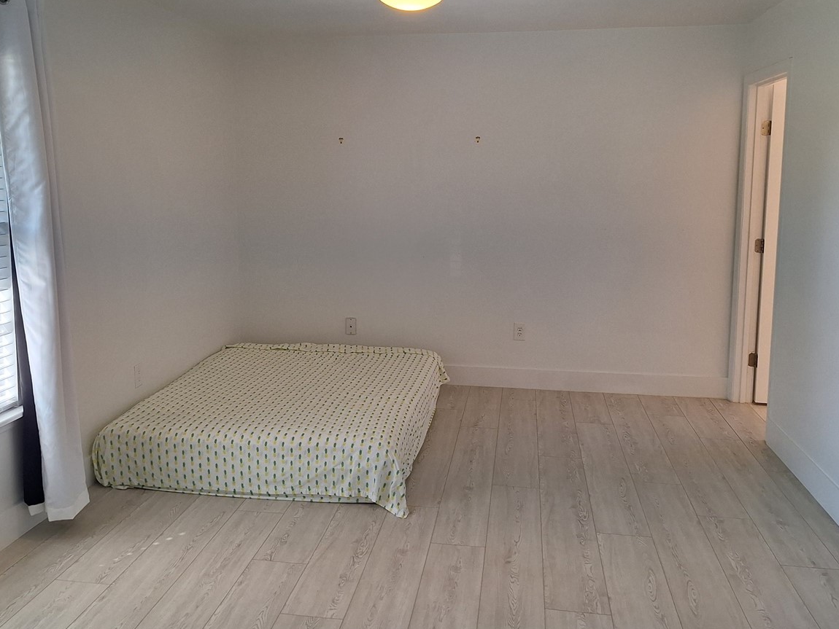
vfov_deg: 44.0
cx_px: 385
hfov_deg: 56.7
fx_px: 776
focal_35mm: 32
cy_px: 258
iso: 40
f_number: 1.8
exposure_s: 1/168
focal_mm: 5.54
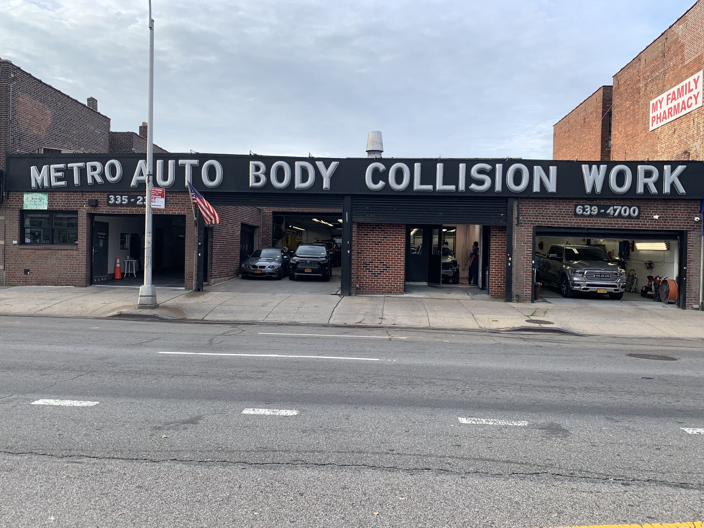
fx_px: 529
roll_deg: -2.8
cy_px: 264
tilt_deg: +1.2
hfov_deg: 67.3
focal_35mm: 26
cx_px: 352
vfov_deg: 53.1
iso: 25
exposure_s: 1/520
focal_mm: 4.25
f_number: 1.8
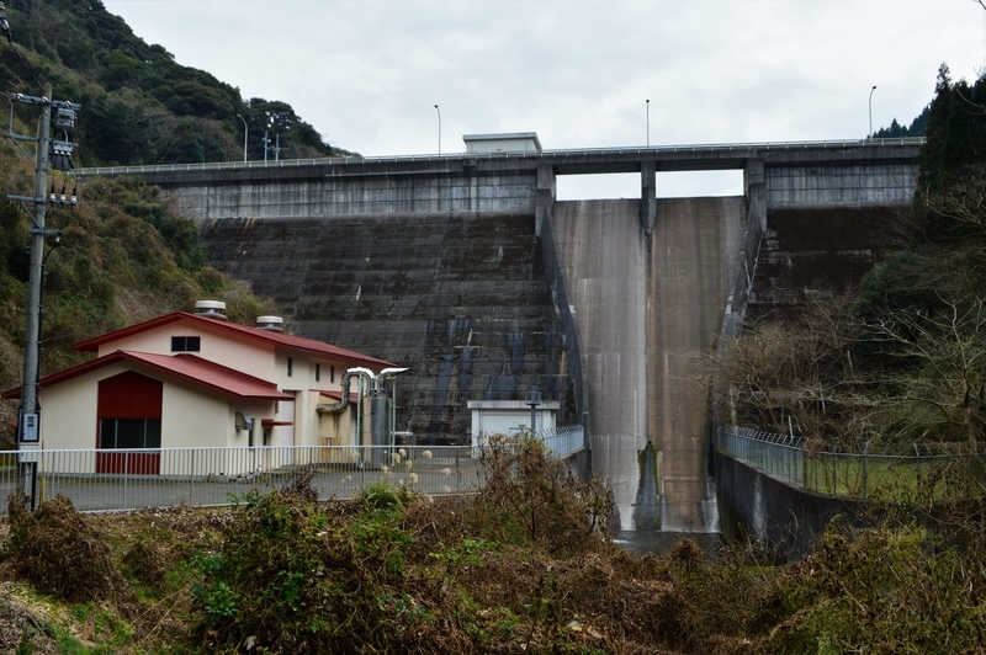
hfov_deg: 57.3
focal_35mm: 33
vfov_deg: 39.9
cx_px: 493
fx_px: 903
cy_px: 328
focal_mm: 22
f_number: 10
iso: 400
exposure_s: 1/250
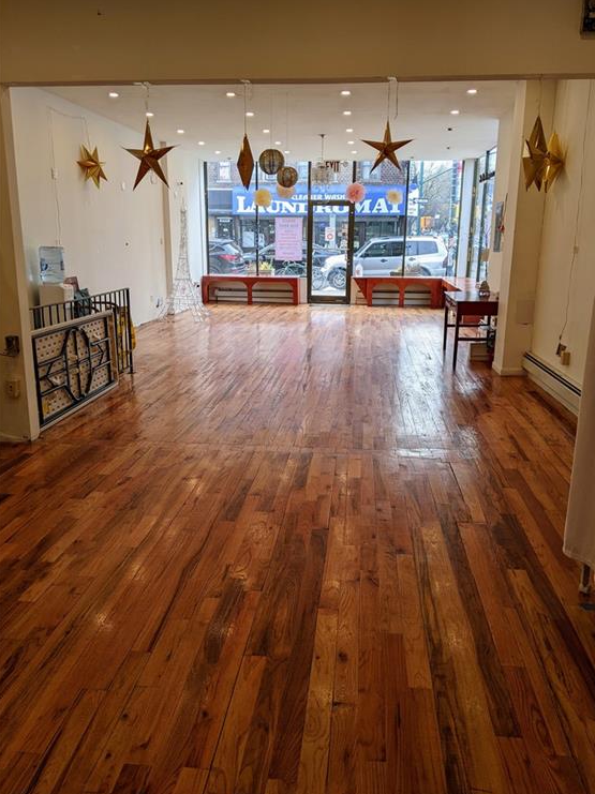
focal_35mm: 28
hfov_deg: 49.7
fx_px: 642
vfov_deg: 63.5
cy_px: 390
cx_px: 303
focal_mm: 4.44
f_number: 1.8
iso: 45
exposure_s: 1/204
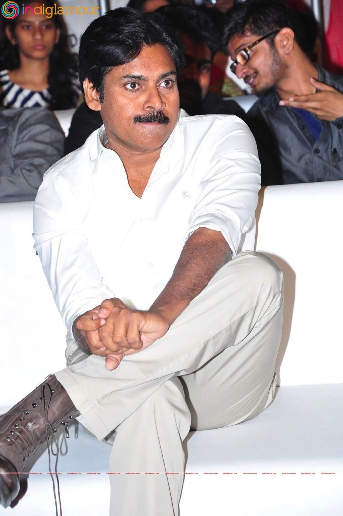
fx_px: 2256
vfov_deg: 13.1
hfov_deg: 8.7
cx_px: 172
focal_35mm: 158
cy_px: 258
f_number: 6.3
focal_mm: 105
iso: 500
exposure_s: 1/125
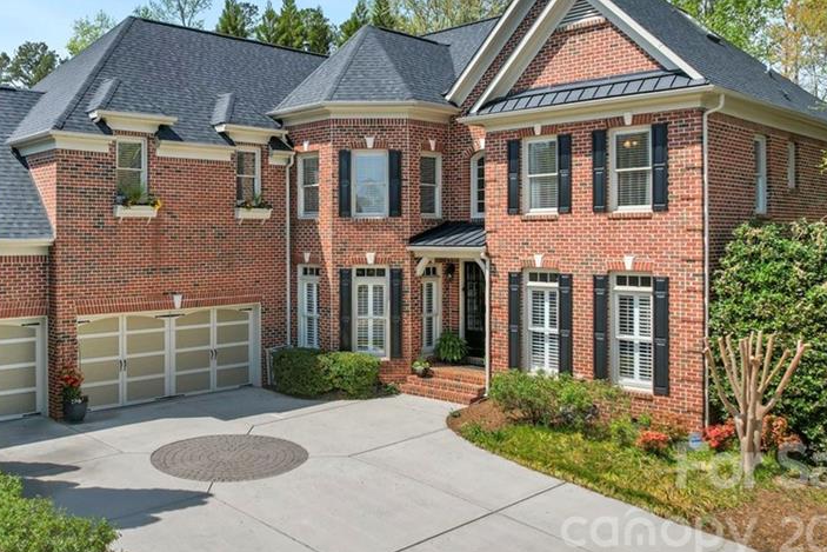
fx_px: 735
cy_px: 211
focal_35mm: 32
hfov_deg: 58.0
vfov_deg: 40.9
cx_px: 311
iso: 110
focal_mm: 8.38
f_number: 2.8
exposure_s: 1/2000
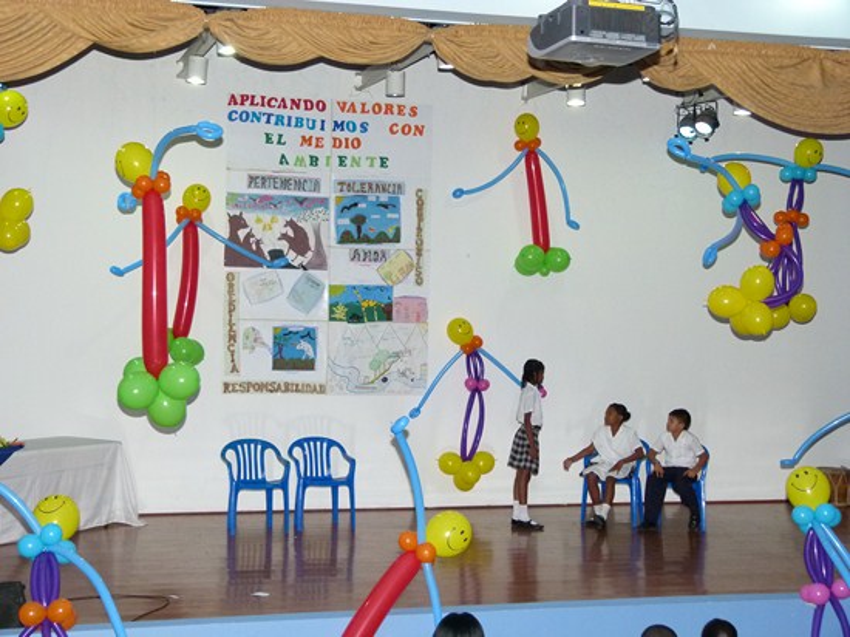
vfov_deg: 24.4
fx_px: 1473
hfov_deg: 32.2
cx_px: 425
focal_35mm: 60
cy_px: 318
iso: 400
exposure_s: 1/40
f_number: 3.6
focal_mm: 10.8
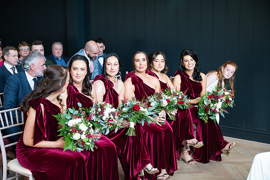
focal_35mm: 62
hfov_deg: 32.4
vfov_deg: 21.9
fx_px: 465
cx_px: 135
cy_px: 90
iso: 640
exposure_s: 1/160
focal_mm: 62
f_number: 3.5
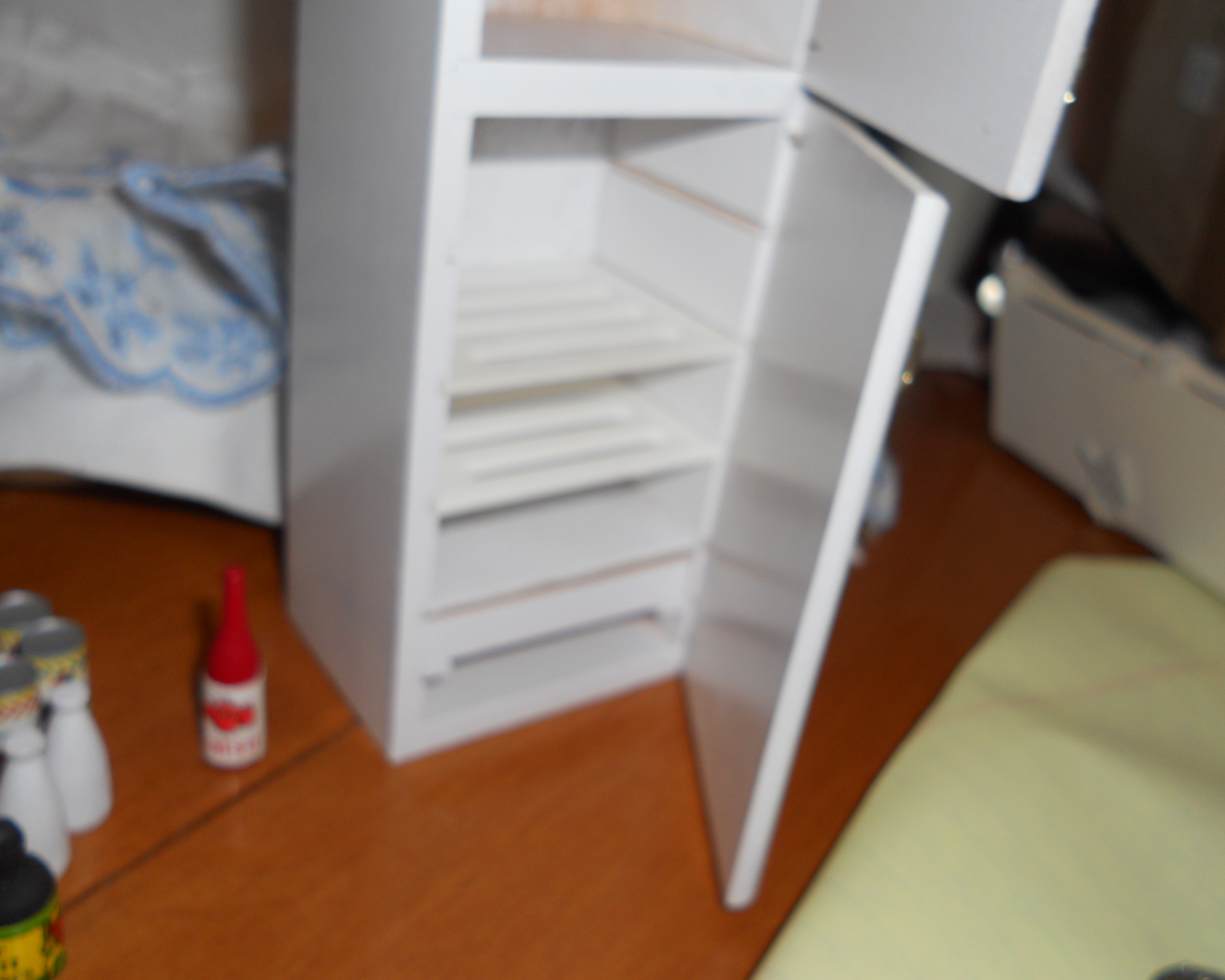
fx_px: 1233
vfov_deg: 43.4
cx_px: 585
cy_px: 480
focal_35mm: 34
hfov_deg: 52.8
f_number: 8.8
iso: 80
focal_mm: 5.8
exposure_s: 1/25
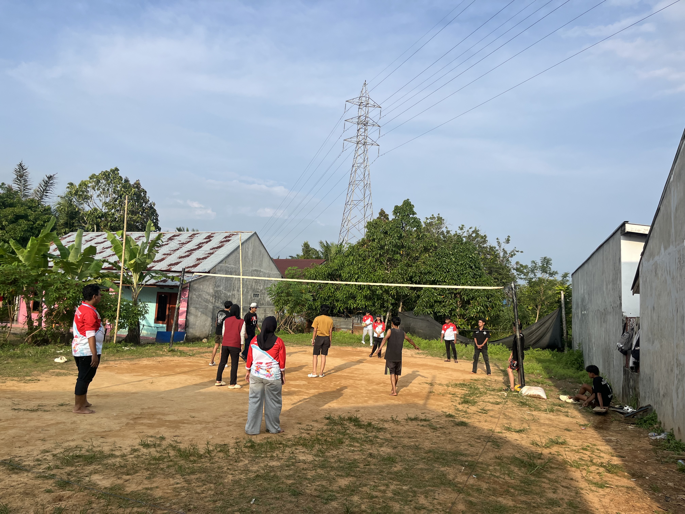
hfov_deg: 67.3
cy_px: 257
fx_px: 515
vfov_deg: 53.1
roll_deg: -2.9
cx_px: 342
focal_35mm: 26
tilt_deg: +7.9
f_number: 1.6
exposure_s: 1/3311
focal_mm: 5.1
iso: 50
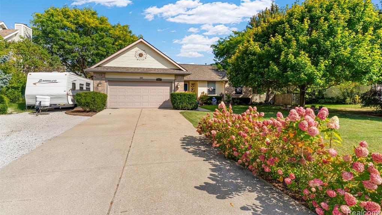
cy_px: 90
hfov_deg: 89.6
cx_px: 192
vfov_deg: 58.1
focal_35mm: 19
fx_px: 192
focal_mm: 18
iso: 100
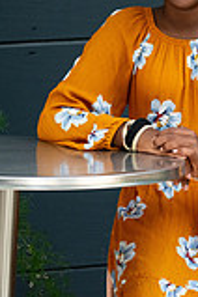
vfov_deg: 5.4
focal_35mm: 381
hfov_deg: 3.6
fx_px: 3143
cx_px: 262
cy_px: -58
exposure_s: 1/1000
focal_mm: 135
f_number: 5.6
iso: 1250
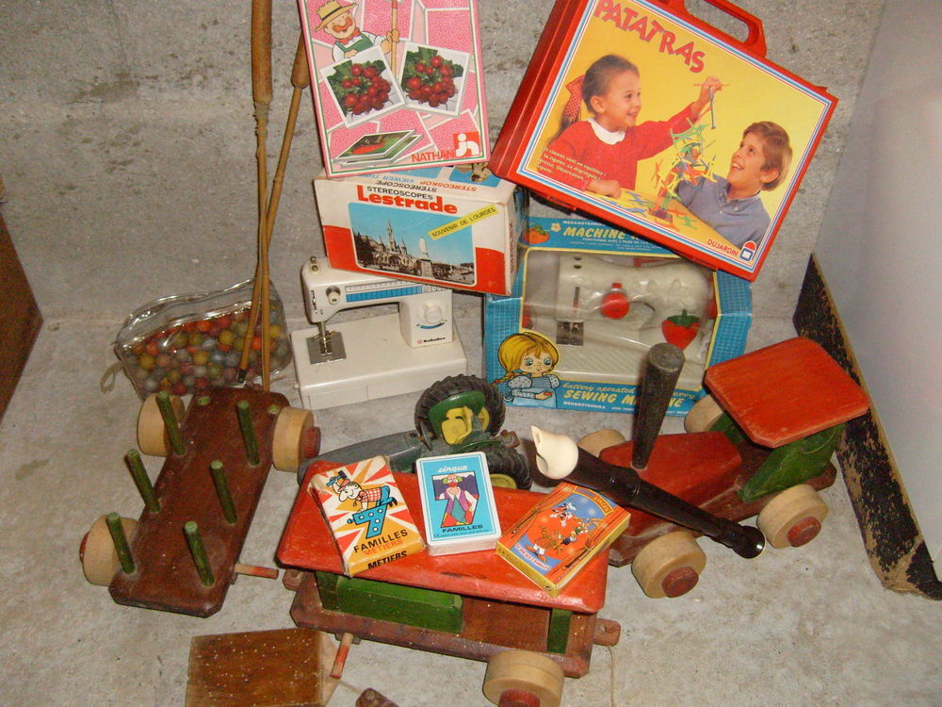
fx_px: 952
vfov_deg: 40.7
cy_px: 354
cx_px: 471
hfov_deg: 52.6
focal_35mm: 35
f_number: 2.8
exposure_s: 1/45
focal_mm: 5.8
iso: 400
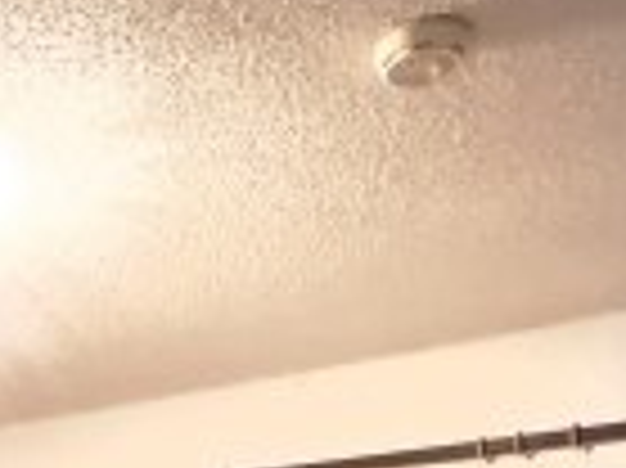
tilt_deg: -2.2
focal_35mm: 67
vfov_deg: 18.9
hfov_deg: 27.0
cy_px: 734
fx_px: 1211
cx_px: -29
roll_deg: -0.3
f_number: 2.2
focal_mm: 2.22
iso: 1000
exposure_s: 1/40
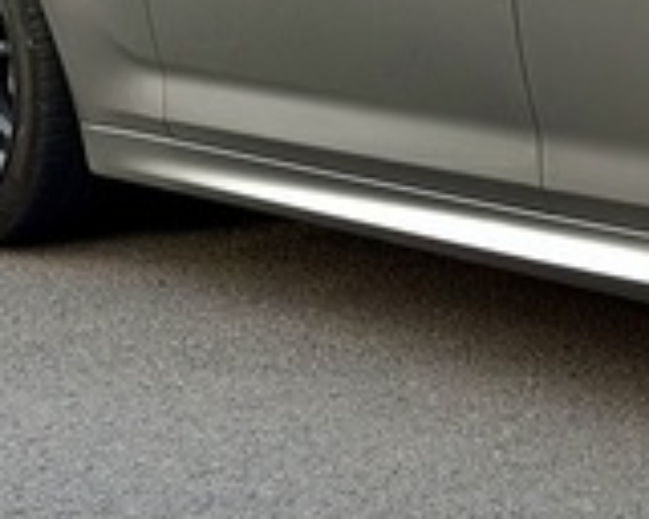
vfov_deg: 6.5
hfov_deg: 8.0
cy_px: -300
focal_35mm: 234
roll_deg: -2.8
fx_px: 4495
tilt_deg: -9.5
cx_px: 1152
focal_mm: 6.76
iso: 100
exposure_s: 1/111
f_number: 1.78
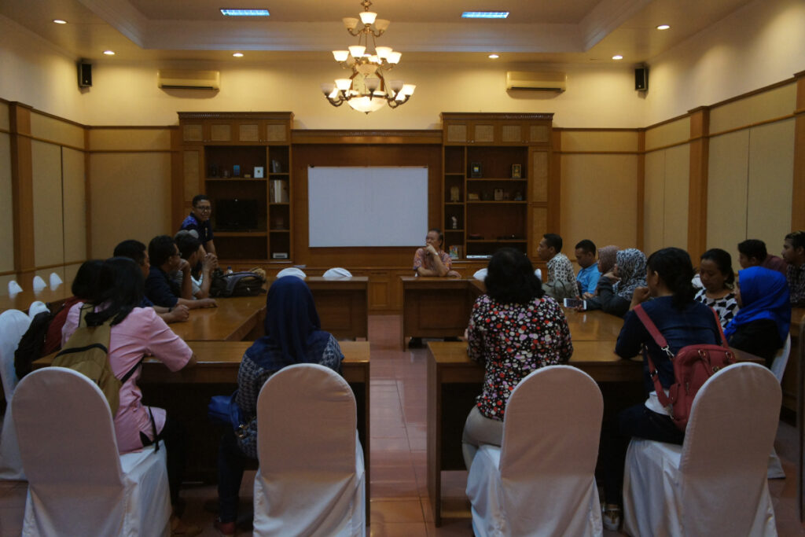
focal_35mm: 36
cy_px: 268
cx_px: 402
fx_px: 805
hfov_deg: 53.1
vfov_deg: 36.9
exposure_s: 1/50
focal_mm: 24
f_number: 4
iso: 1600
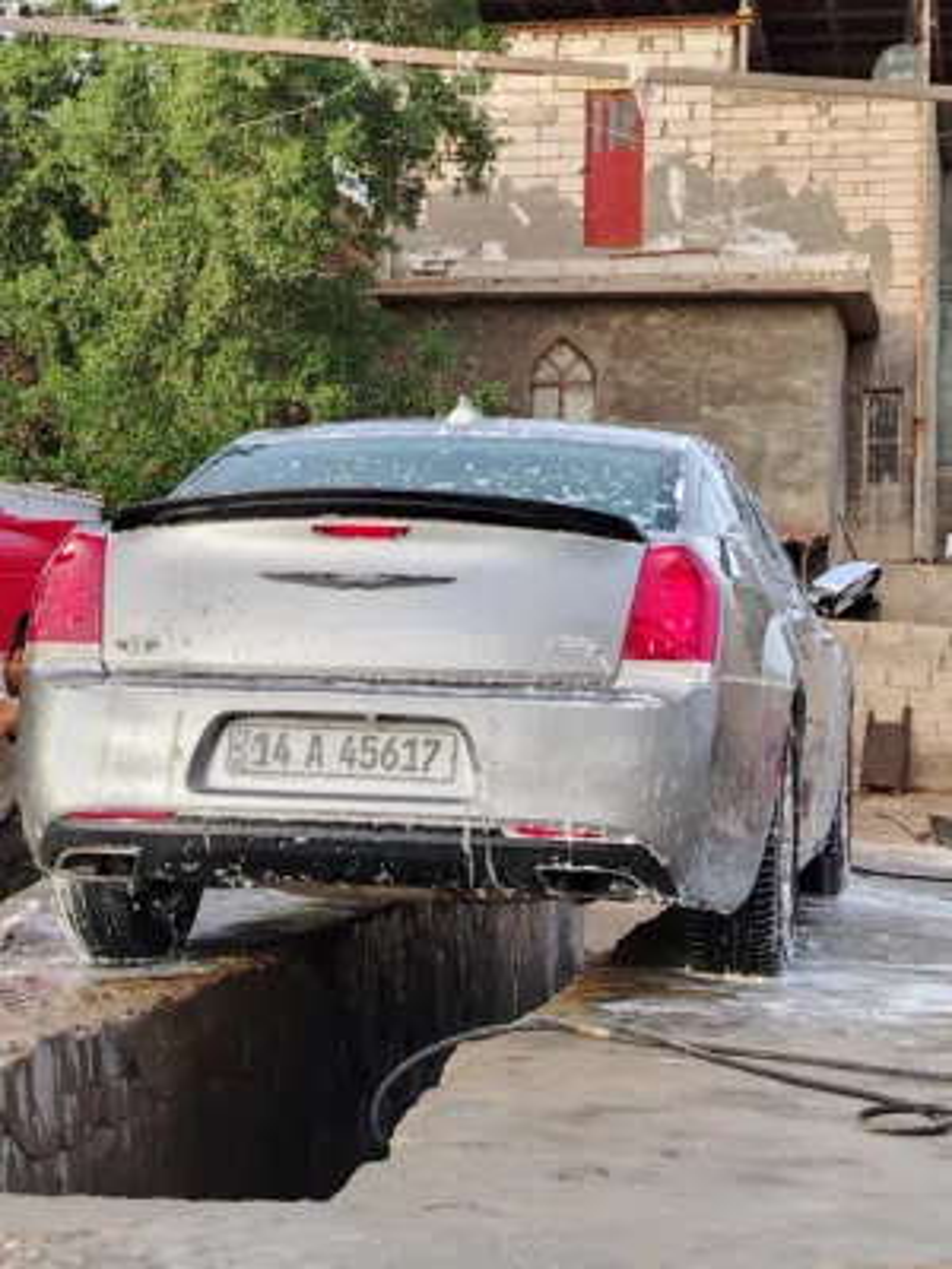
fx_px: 2640
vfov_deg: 27.0
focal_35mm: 72
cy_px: 634
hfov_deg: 20.4
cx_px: 476
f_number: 1.75
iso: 100
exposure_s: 1/128
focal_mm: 5.25
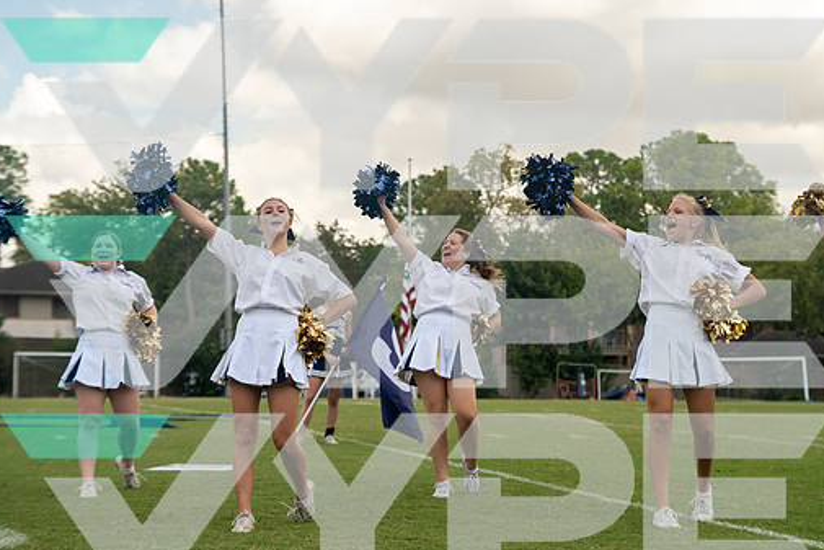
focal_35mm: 77
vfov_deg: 17.7
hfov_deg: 26.3
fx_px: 1763
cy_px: 303
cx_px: 421
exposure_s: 1/800
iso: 800
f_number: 3.5
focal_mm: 67
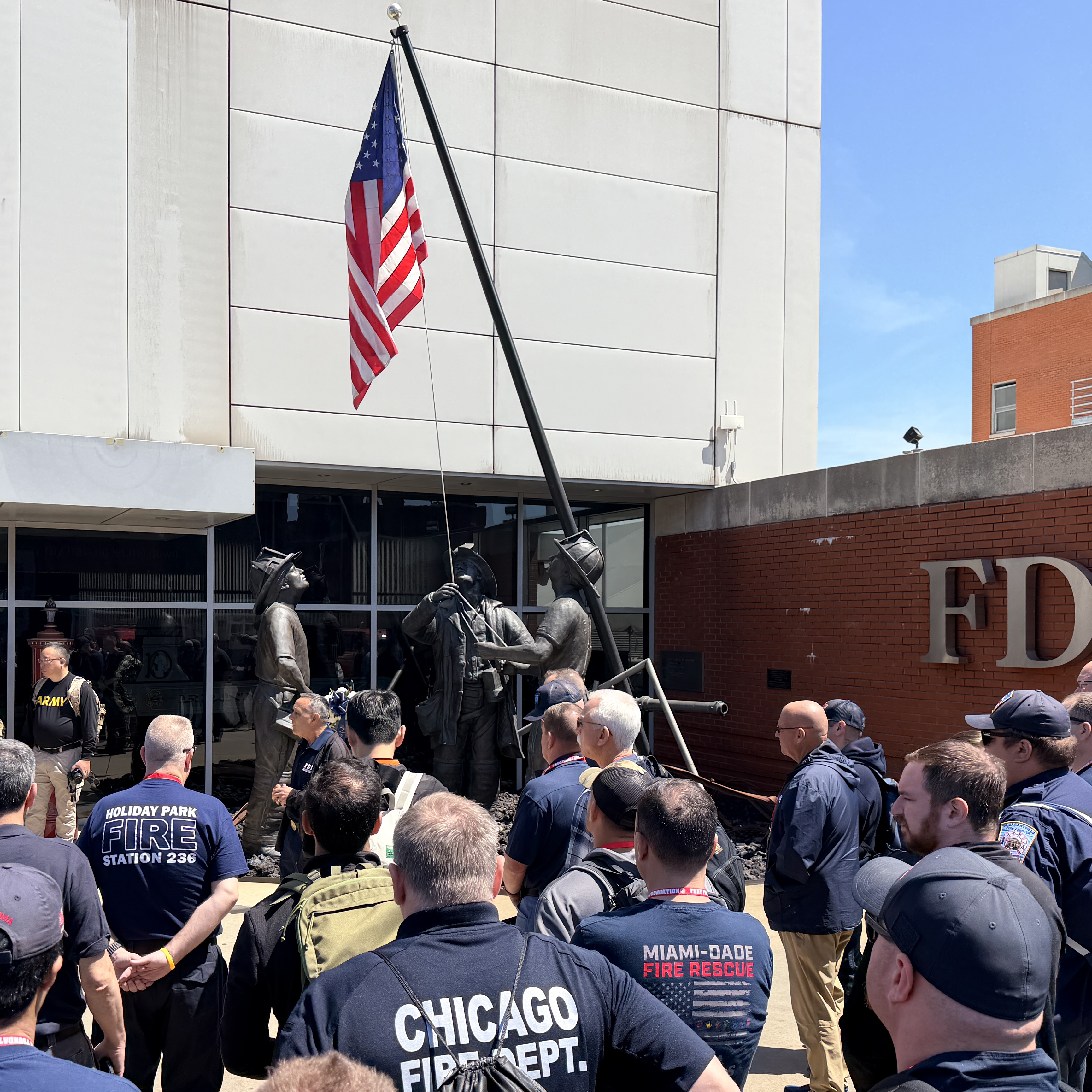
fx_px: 1249
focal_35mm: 35
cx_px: 478
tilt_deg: -1.2
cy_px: 609
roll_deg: +1.2
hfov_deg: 47.1
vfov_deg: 47.1
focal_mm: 6.76
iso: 80
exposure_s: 1/3425
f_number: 1.78
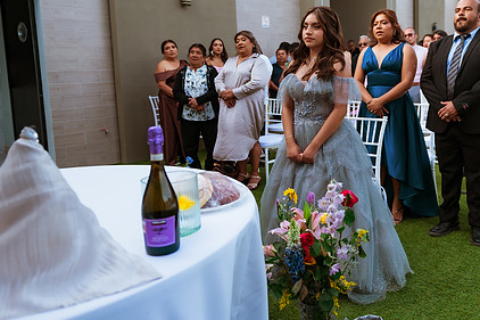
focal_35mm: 33
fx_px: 440
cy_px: 119
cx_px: 303
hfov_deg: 56.5
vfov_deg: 39.7
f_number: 2.8
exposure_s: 1/1250
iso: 100
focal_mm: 24
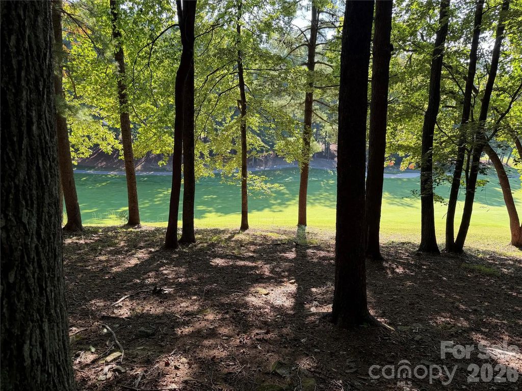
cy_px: 196
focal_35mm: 24
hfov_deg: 71.6
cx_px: 261
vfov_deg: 56.8
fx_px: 362
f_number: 1.78
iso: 80
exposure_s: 1/370
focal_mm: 6.76
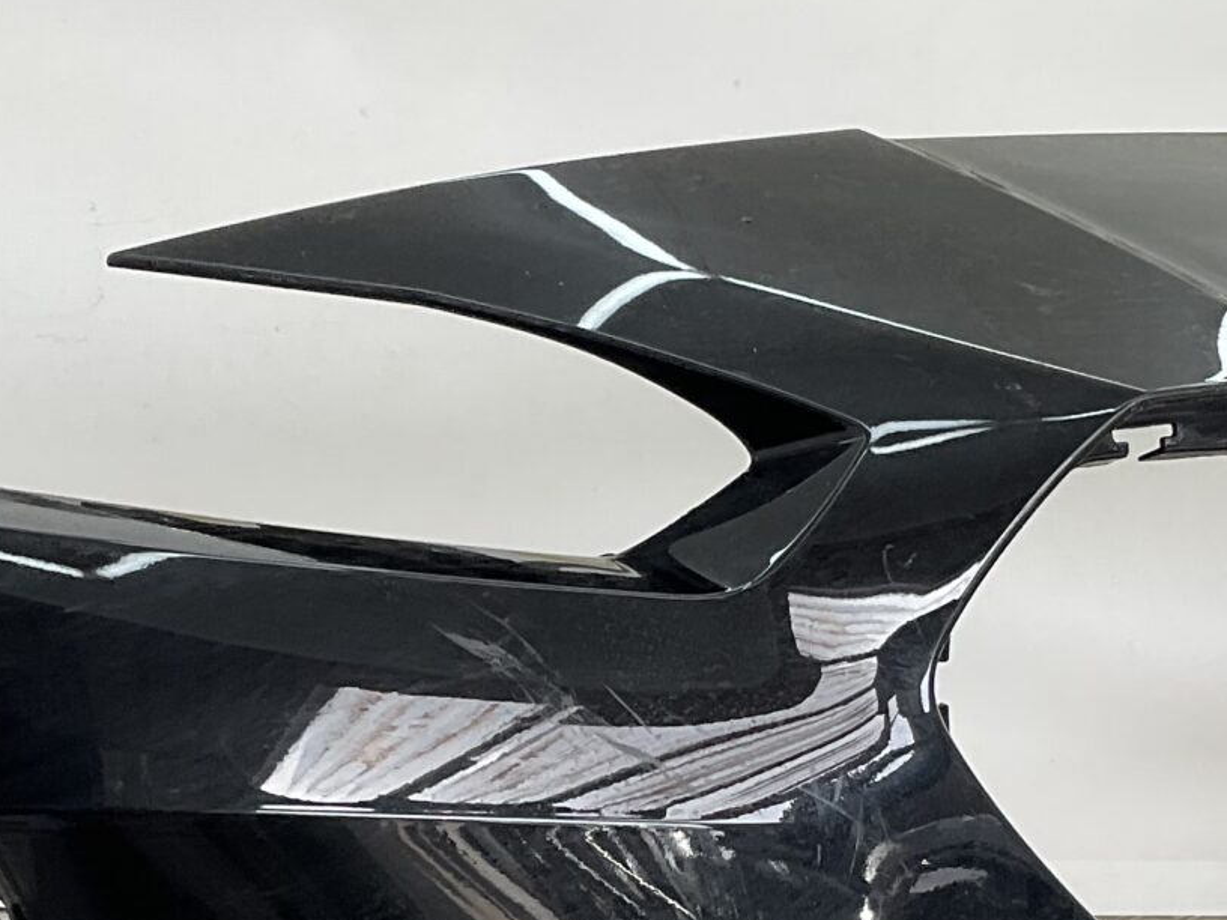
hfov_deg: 21.5
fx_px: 3226
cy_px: 894
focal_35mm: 91
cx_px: 639
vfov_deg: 16.0
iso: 16
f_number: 1.8
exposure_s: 1/193
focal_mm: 3
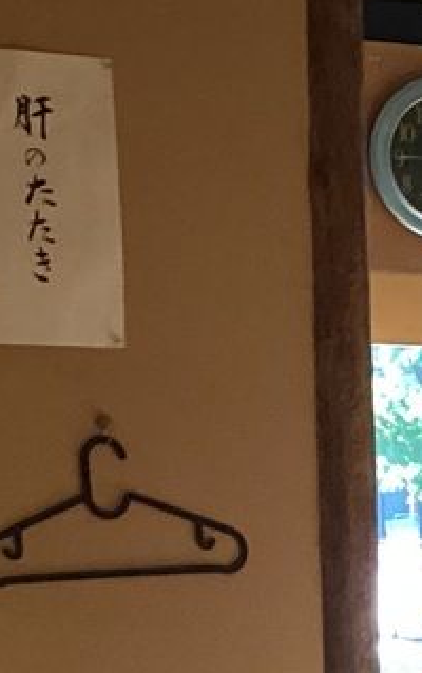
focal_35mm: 148
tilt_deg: -10.9
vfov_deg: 13.2
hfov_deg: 8.5
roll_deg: -1.3
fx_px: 2717
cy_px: 1070
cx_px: 787
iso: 320
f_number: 2.4
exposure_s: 1/60
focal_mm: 3.3
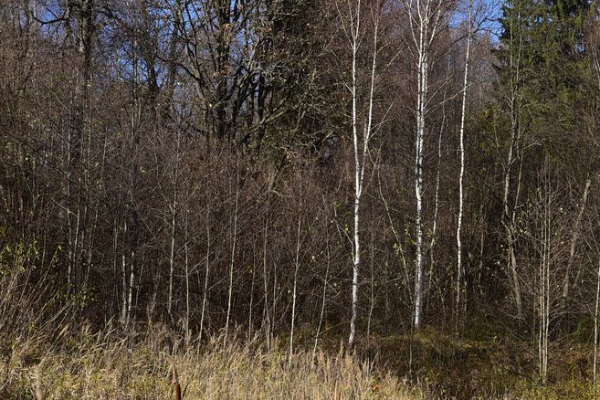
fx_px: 1650
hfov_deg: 20.3
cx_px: 497
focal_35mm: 99
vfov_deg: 13.8
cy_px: 146
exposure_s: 1/160
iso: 125
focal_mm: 50
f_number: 11
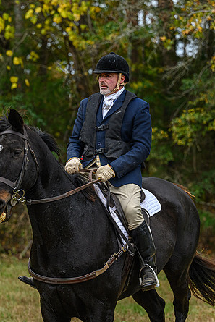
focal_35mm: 150
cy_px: 161
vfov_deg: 13.7
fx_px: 1343
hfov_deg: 9.2
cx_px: 101
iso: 1250
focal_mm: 99
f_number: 3.2
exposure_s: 1/1000
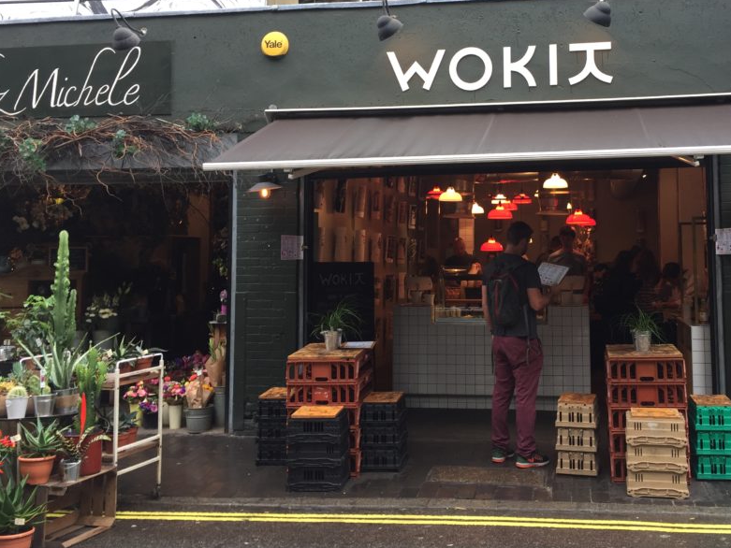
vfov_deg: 37.5
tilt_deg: +3.8
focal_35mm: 38
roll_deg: +0.0
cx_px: 461
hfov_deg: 48.5
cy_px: 205
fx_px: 803
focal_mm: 4.15
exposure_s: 1/50
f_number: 2.2
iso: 32
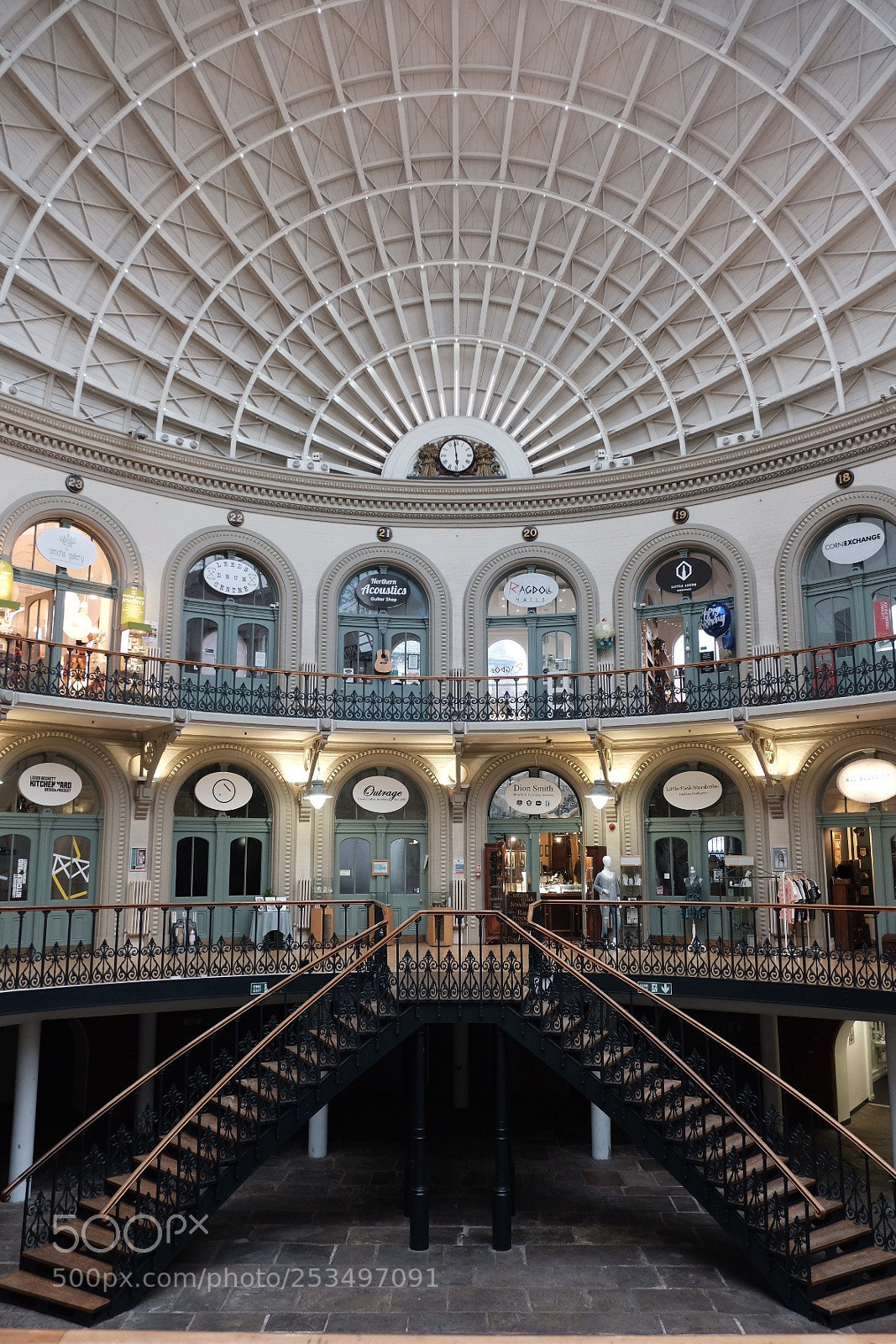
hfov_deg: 47.9
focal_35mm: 27
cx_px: 448
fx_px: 1008
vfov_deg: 67.4
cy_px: 672
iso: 800
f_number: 4
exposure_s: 1/40
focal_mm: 18
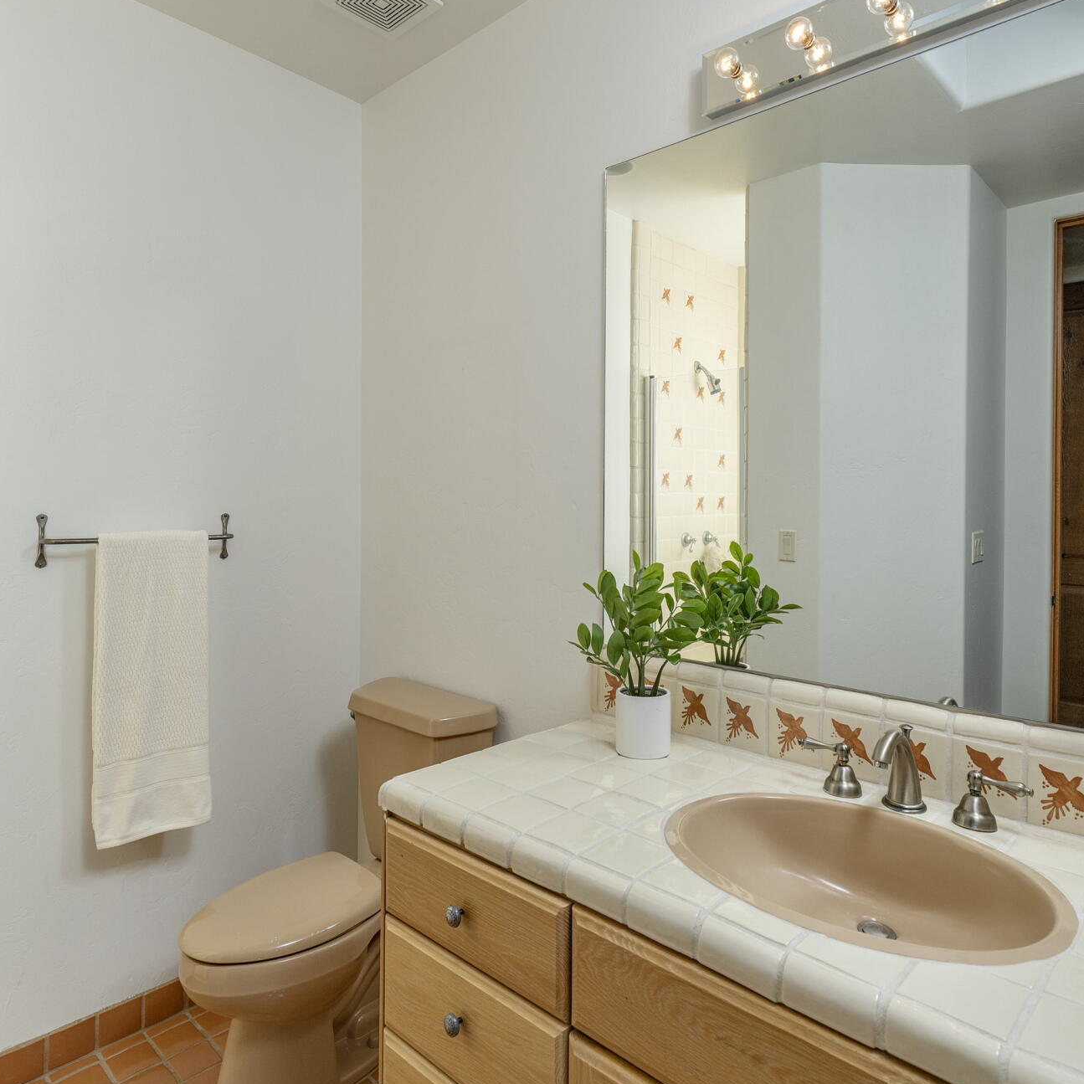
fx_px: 744
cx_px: 544
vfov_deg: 72.1
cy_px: 578
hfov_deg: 72.1
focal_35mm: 21
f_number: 7.1
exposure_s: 1/100
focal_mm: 16
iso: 200
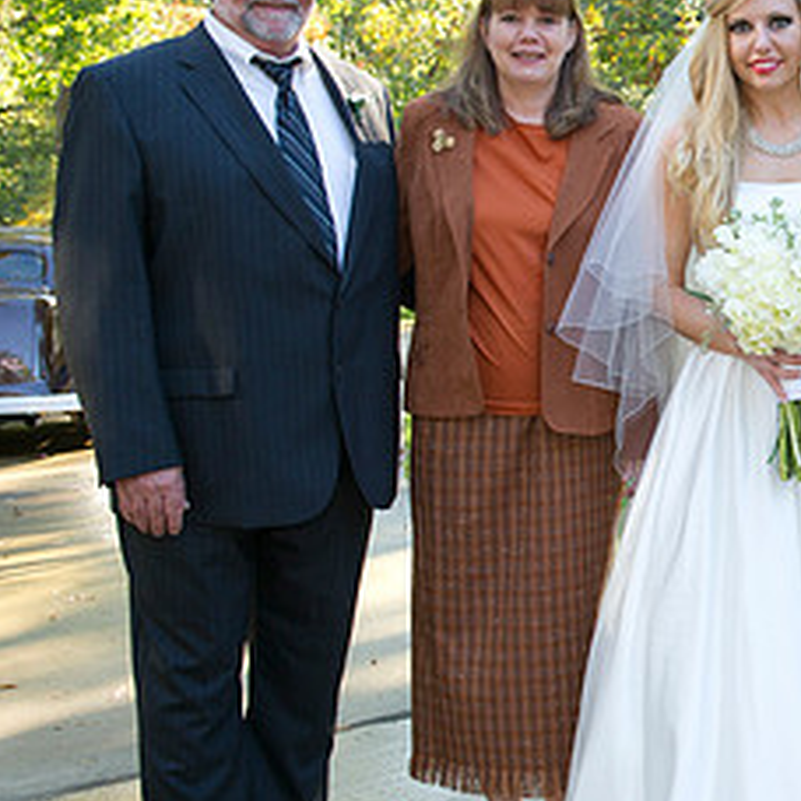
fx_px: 1754
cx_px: 868
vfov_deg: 25.7
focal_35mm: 67
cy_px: 341
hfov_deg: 24.1
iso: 500
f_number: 5.6
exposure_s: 1/160
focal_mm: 31
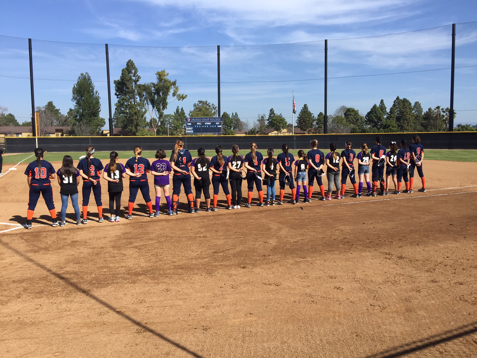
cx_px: 238
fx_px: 400
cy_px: 179
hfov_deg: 61.7
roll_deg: -0.2
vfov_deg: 48.2
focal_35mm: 29
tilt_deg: -4.2
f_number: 2.2
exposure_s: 1/1980
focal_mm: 4.15
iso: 32
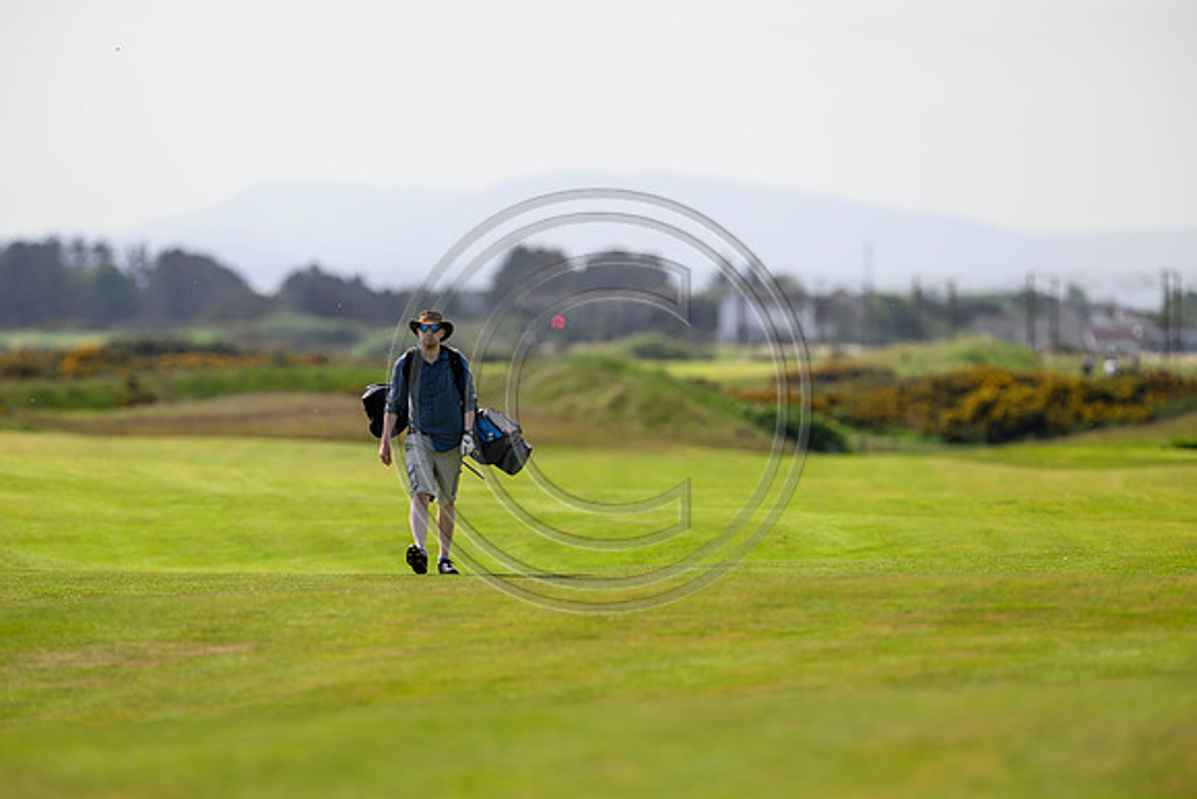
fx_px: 13302
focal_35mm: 400
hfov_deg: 5.2
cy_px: 400
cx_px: 598
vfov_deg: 3.4
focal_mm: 400
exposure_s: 1/4000
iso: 500
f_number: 4
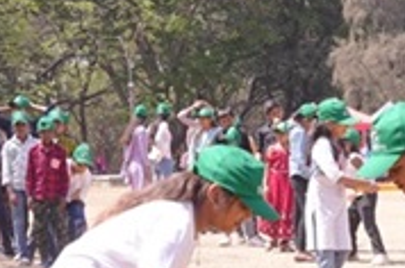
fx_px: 1449
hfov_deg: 15.8
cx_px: 344
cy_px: 274
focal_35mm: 129
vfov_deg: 10.5
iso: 250
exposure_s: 1/160
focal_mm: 34.2
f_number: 9
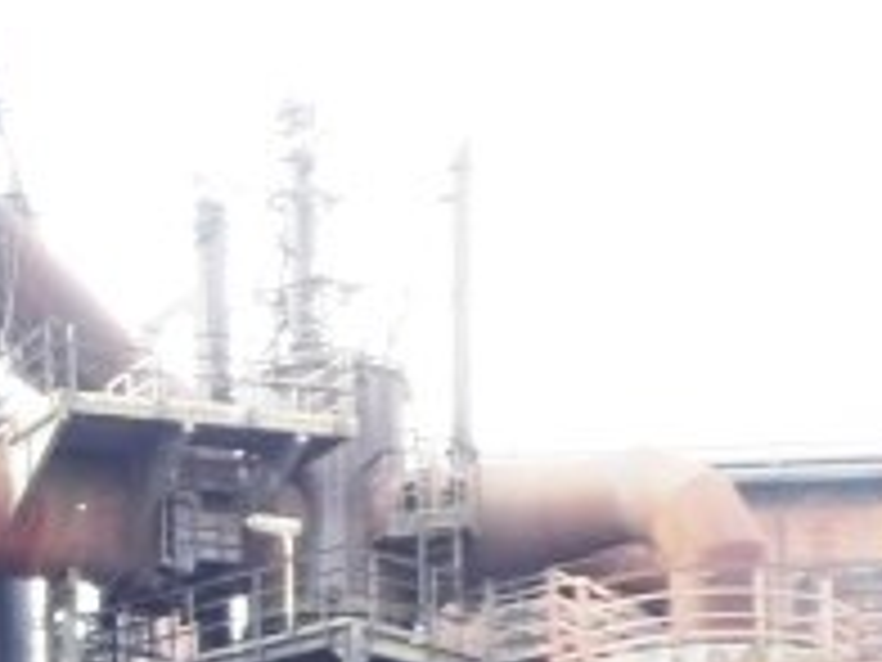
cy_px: 964
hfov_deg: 7.4
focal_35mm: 261
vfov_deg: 5.6
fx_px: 6650
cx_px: -598
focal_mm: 9
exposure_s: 1/80
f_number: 4.1
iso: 100
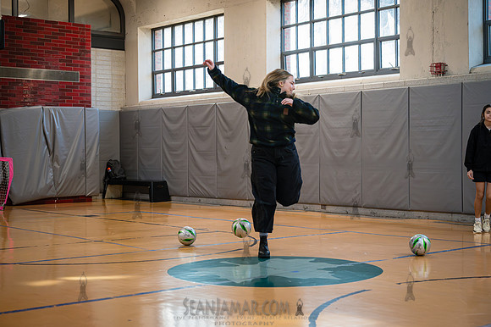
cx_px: 246
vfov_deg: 24.6
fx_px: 750
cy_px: 164
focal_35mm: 55
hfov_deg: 36.3
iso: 5000
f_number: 3.5
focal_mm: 55
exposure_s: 1/800
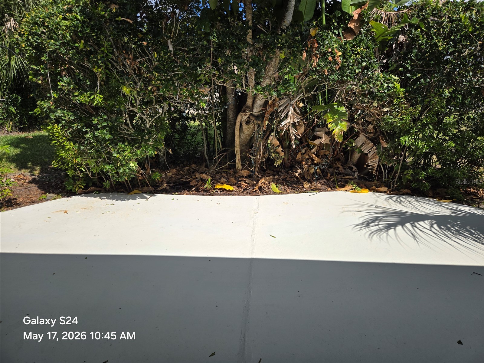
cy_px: 182
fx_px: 322
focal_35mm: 23
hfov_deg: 73.9
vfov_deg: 58.9
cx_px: 242
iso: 25
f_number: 1.8
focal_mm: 5.4
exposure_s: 1/2544
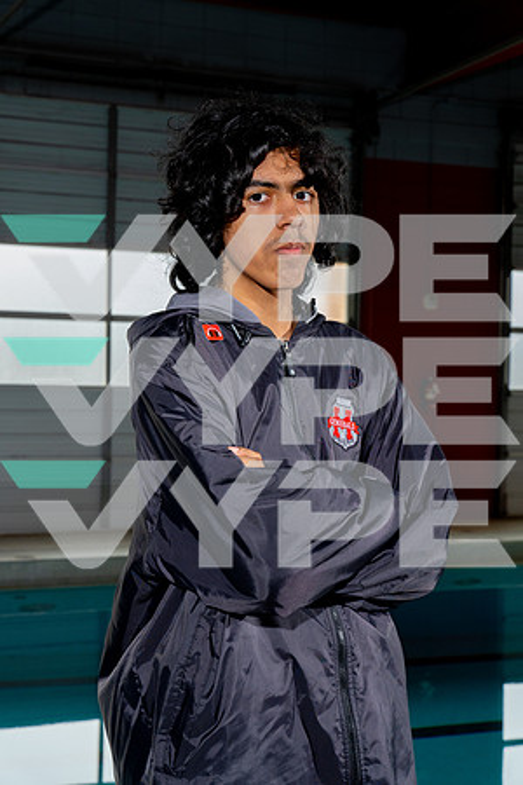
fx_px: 1416
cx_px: 262
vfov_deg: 31.0
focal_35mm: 65
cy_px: 392
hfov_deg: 20.9
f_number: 8
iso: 1000
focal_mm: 65
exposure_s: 1/250
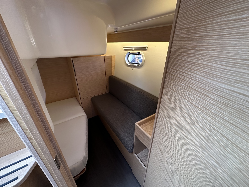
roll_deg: -1.2
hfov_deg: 102.1
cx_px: 124
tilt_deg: -27.5
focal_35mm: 14
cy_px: 94
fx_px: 101
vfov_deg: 85.7
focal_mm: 2.22
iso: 250
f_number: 2.2
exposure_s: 1/99
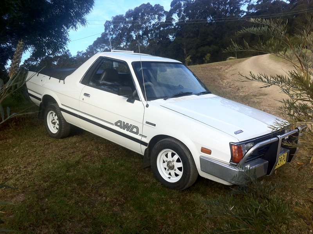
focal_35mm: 35
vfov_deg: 40.6
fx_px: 316
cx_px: 156
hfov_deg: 52.7
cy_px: 117
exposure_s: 1/471
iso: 80
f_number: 2.8
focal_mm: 3.85
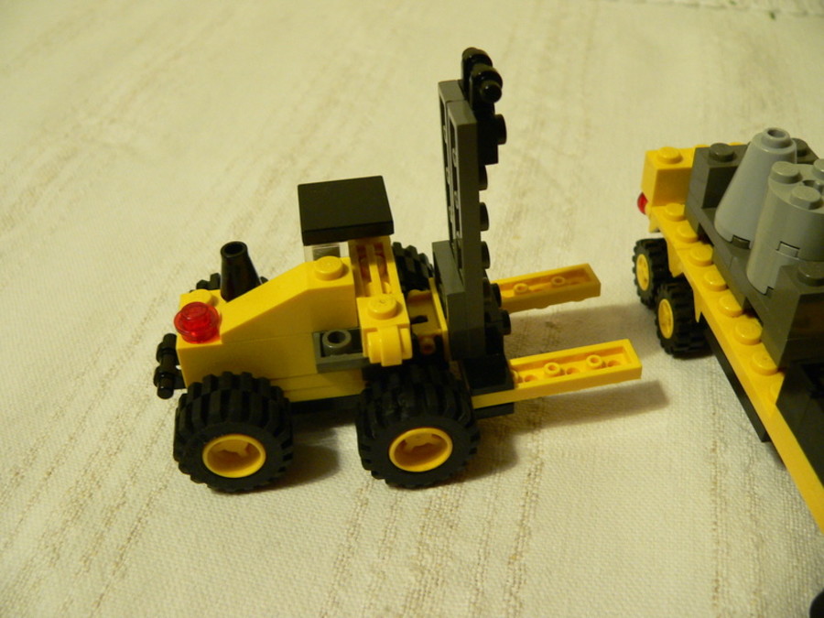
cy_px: 309
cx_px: 412
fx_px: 857
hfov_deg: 51.4
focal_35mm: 36
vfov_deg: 39.7
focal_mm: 6
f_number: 2.8
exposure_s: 1/6
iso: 200
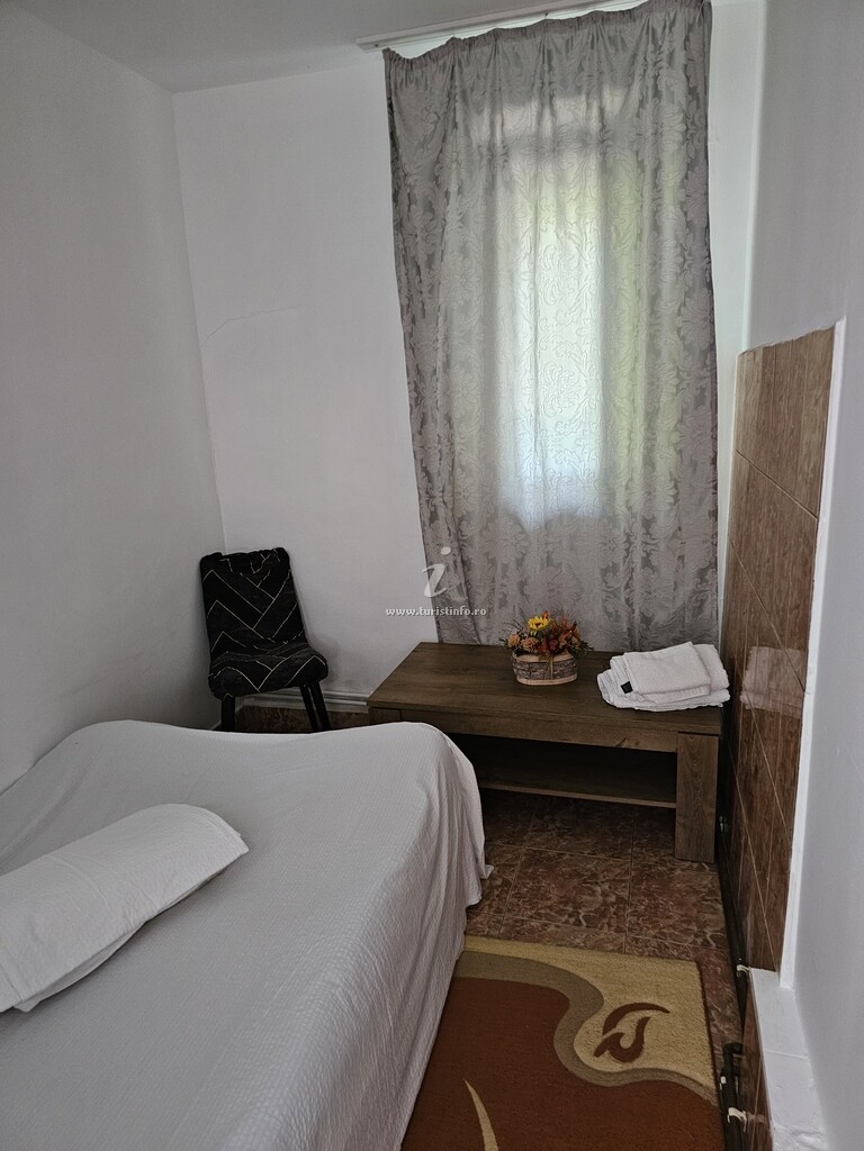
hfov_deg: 58.9
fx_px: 765
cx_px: 432
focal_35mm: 23
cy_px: 576
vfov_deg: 73.9
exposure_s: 1/30
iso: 500
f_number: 1.7
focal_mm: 6.3
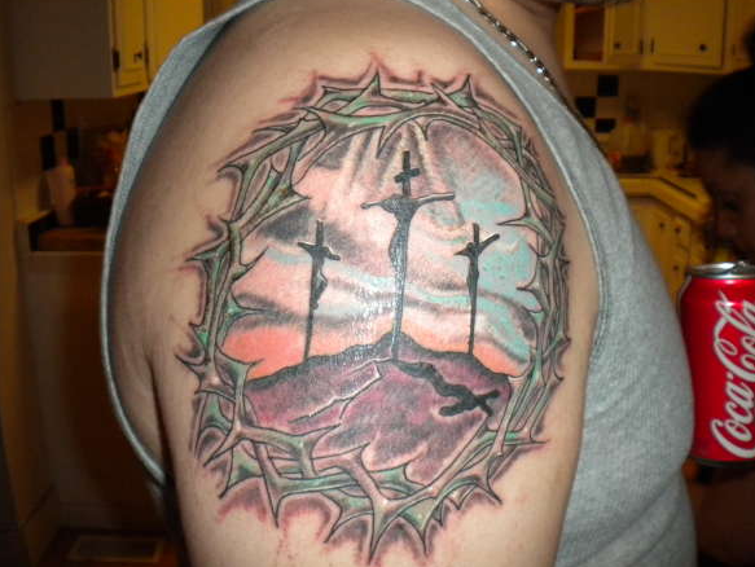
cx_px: 386
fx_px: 786
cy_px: 284
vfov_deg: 39.7
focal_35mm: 36
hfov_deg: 51.3
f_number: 4.6
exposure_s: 1/30
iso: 400
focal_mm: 6.3
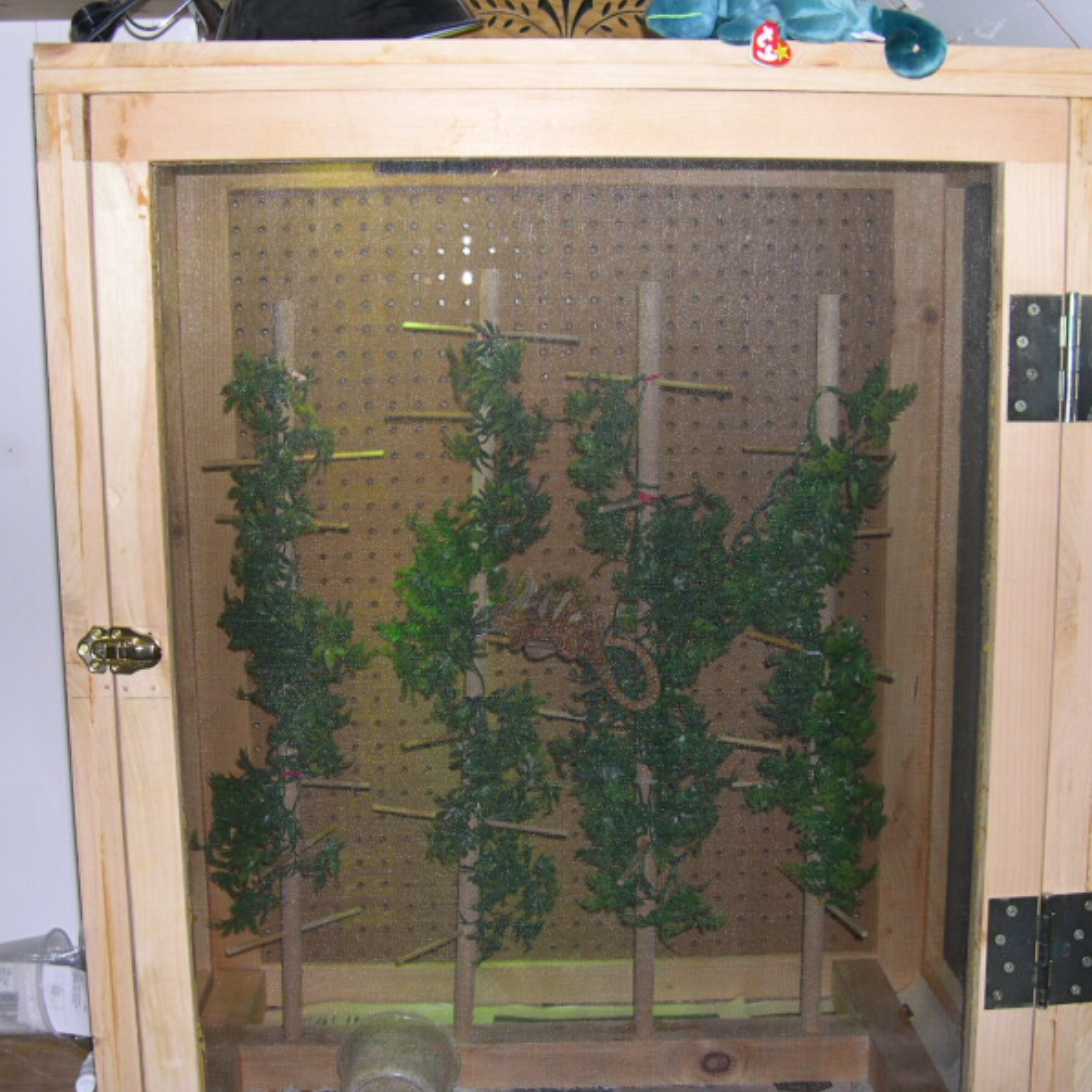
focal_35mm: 45
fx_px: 1606
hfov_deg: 37.5
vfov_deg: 37.6
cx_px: 571
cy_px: 547
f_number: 2.8
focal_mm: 8
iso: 100
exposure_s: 1/60
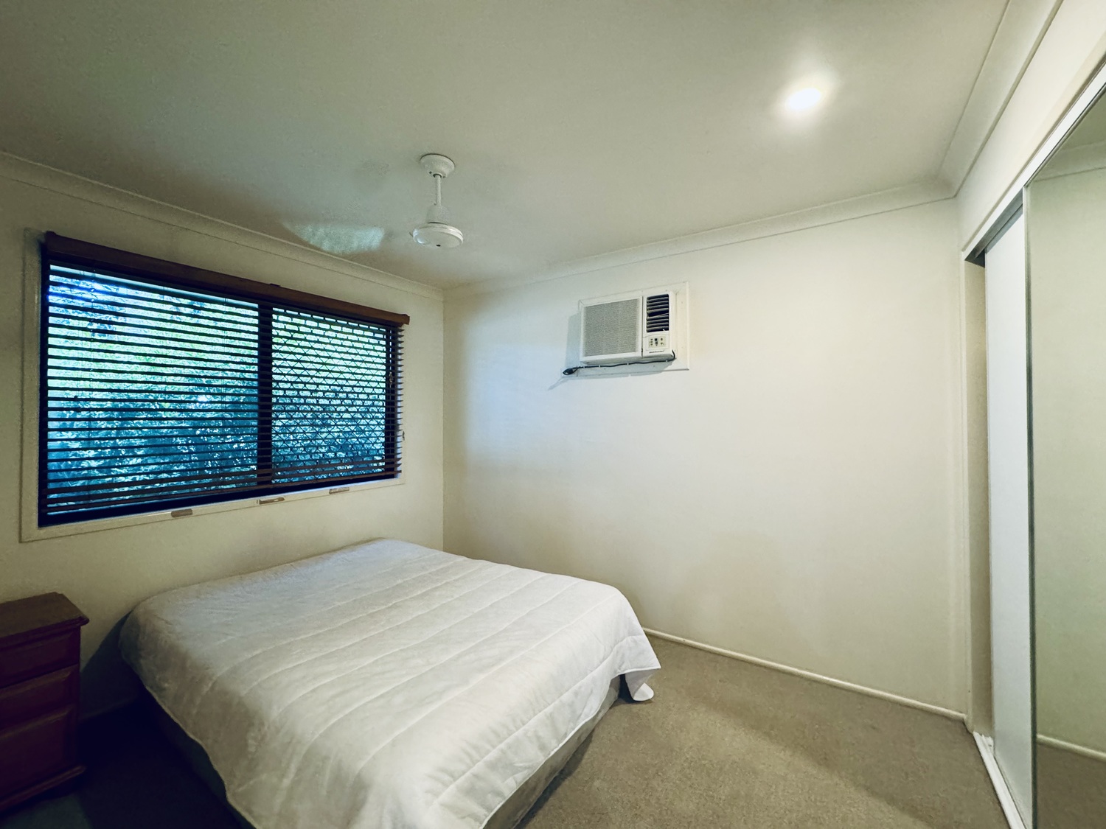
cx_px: 553
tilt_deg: +0.3
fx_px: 447
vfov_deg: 85.7
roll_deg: +1.7
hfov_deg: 102.1
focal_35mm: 14
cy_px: 414
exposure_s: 1/50
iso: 400
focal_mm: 2.22
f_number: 2.2
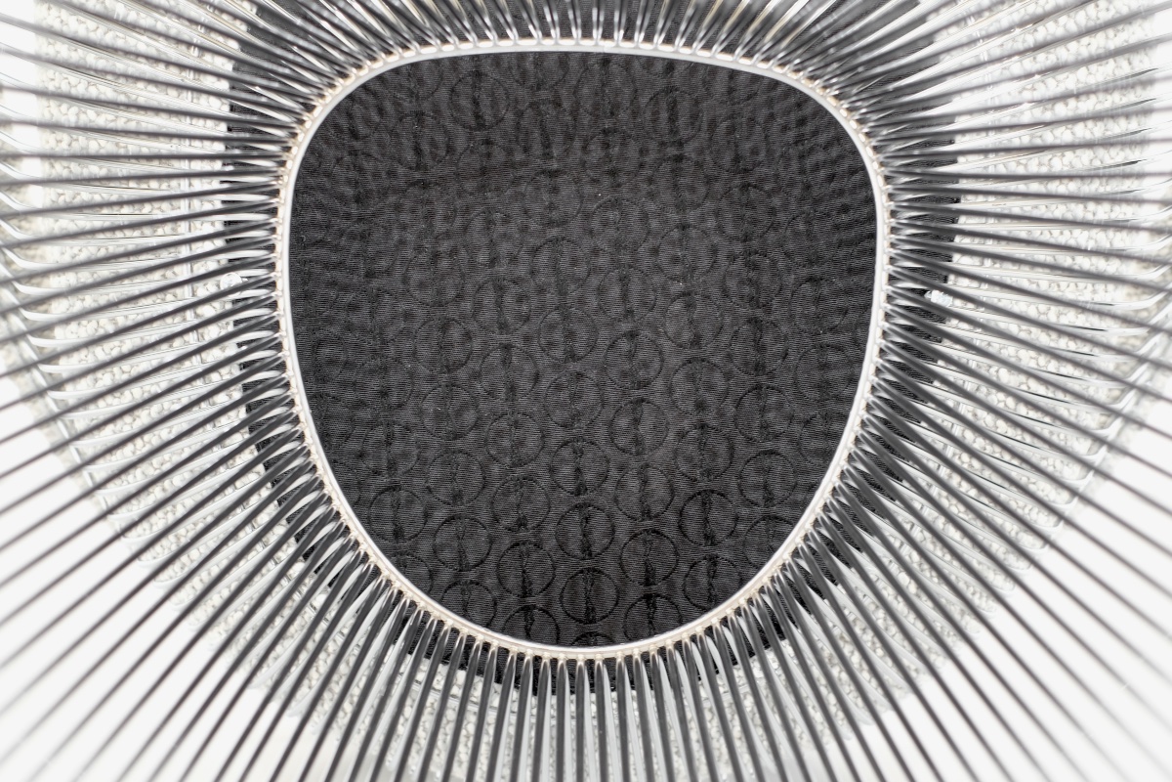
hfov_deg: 37.5
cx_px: 586
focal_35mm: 53
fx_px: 1725
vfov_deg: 25.5
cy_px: 391
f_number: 3.6
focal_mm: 35
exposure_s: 1/40
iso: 800
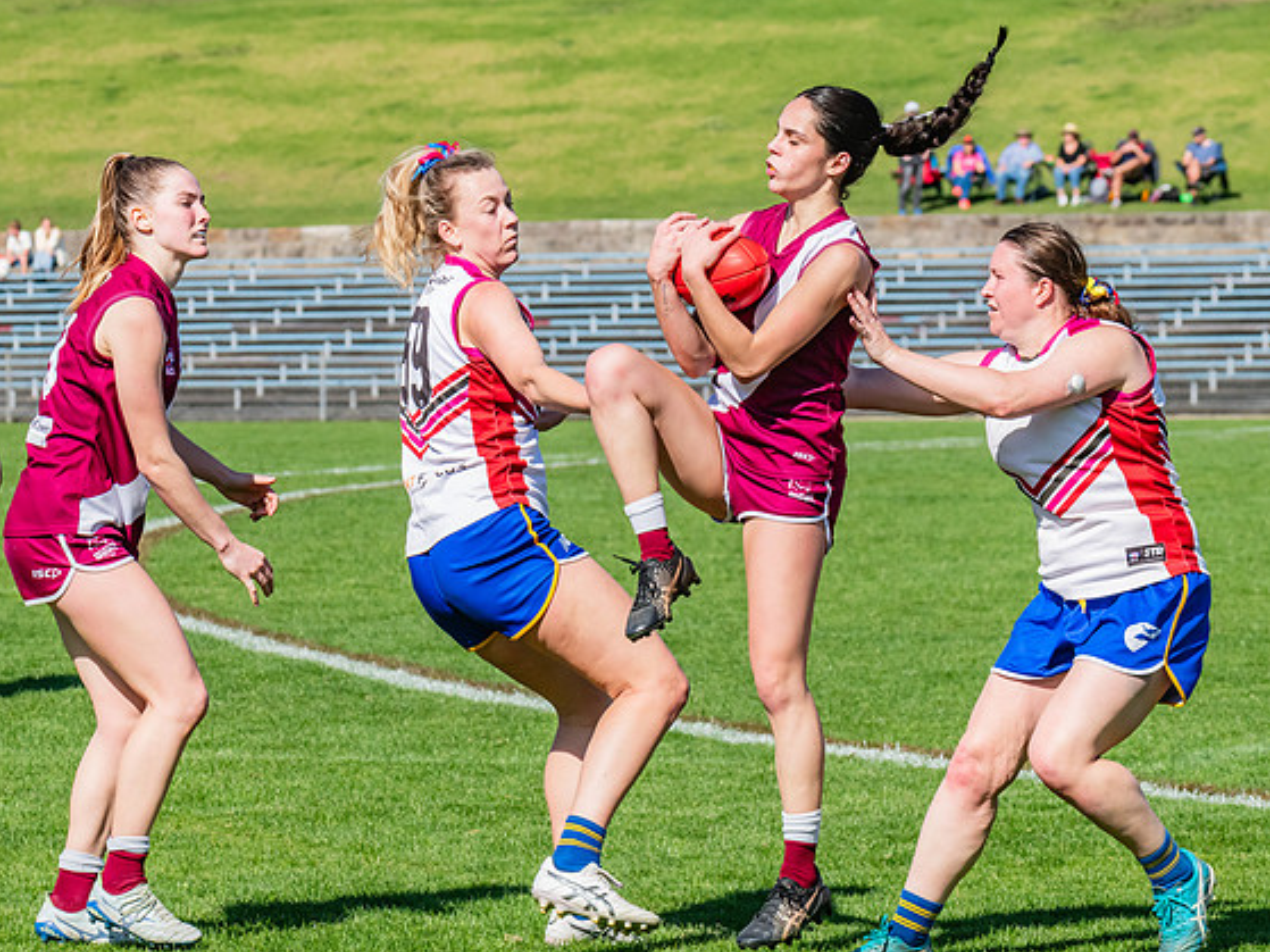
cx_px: 848
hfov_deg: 7.9
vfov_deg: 6.0
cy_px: 386
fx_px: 9133
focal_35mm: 249
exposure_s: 1/1250
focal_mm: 170
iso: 800
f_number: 11
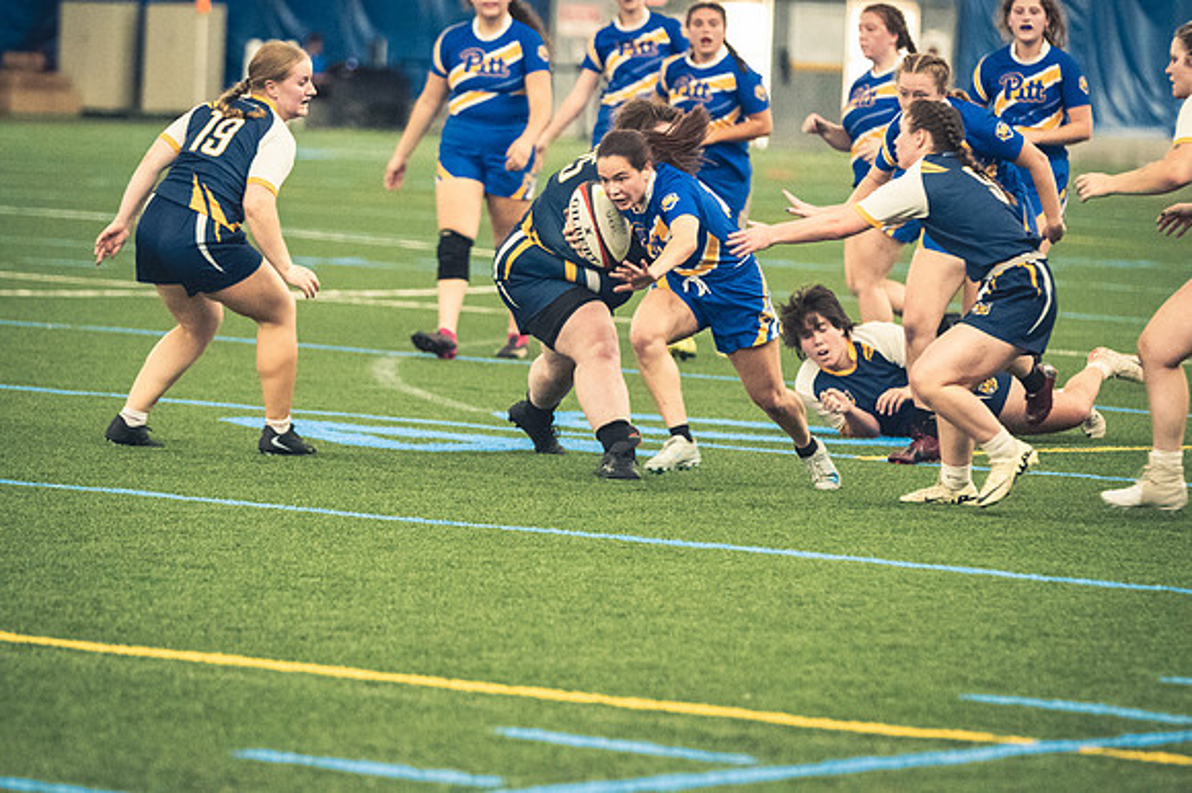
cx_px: 596
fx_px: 8173
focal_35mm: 247
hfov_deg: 8.3
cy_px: 396
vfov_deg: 5.6
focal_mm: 165
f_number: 2.8
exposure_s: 1/500
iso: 12800
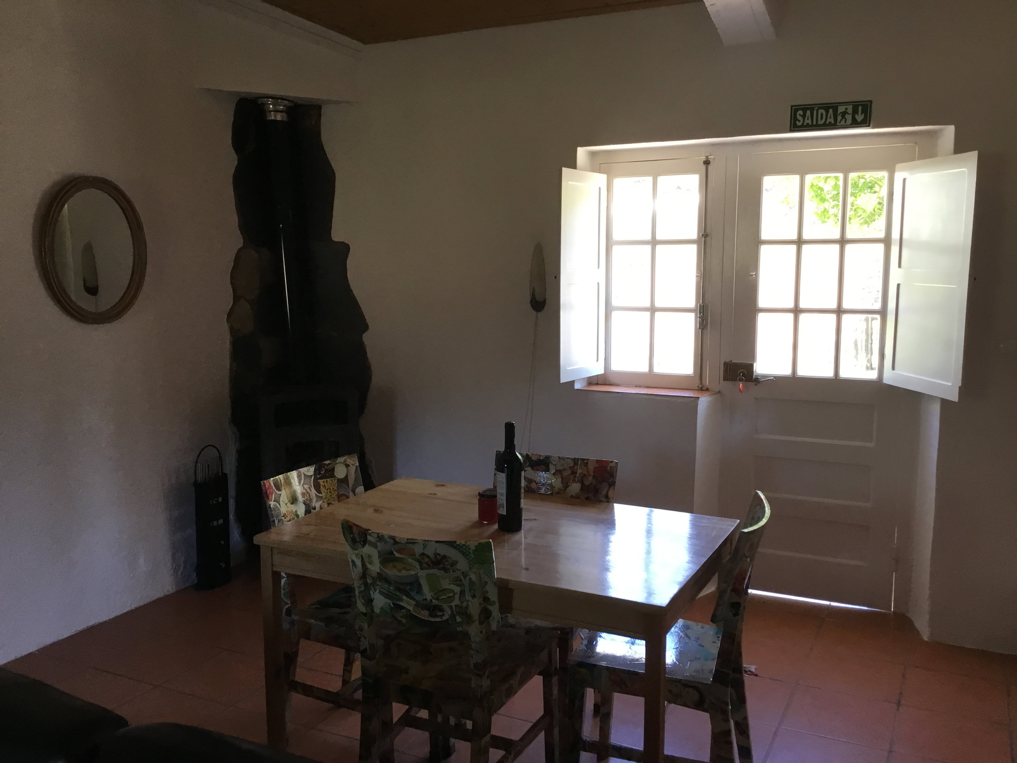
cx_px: 508
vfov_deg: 45.4
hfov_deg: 58.4
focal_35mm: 31
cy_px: 382
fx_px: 911
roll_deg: +0.6
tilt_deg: -7.7
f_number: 2.4
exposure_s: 1/33
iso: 40
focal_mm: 3.3
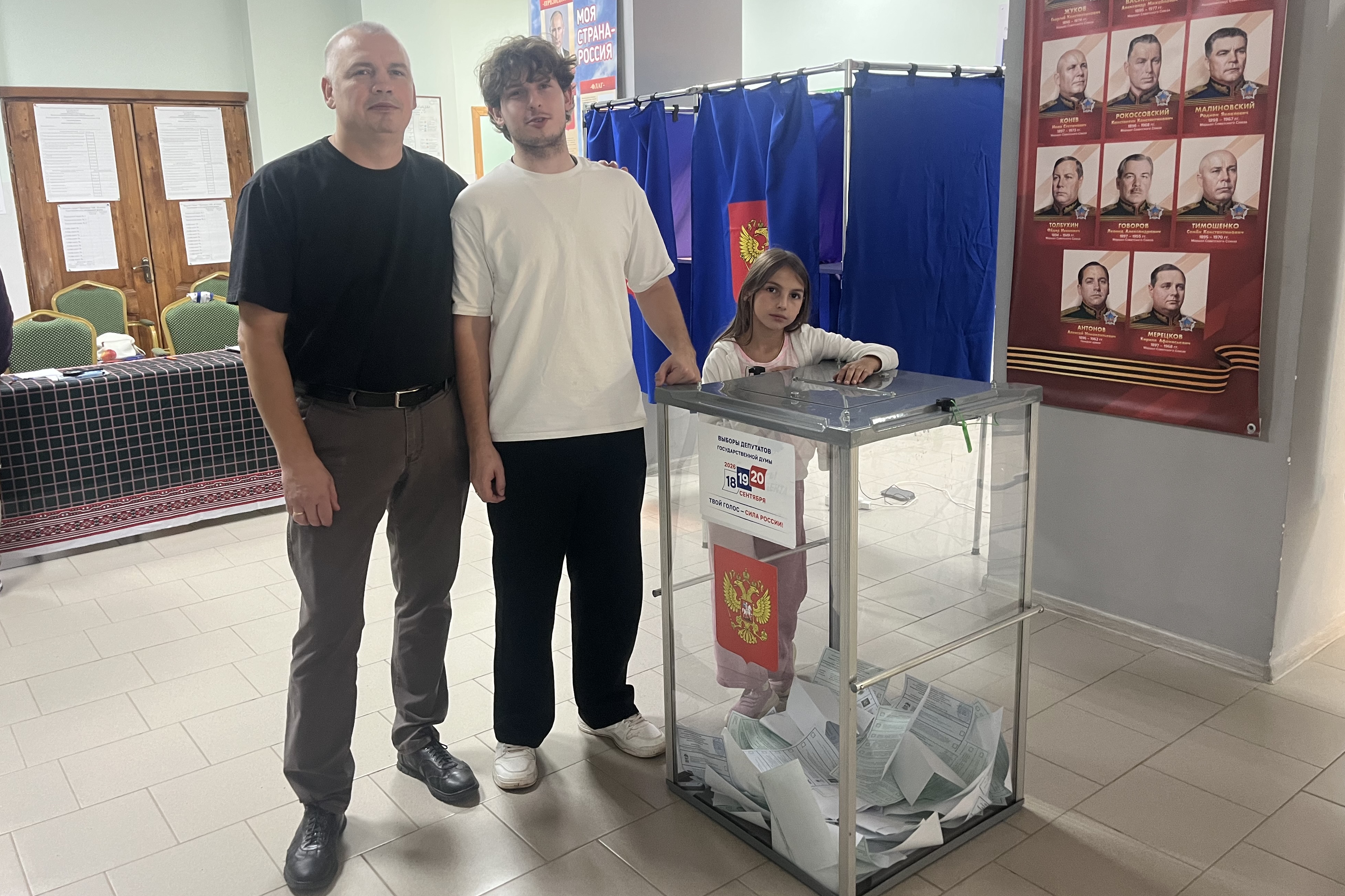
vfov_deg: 46.3
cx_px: 657
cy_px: 399
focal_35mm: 28
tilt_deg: -11.4
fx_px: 1046
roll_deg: +1.9
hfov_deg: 65.5
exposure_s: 1/50
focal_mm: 5.1
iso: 160
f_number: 1.6
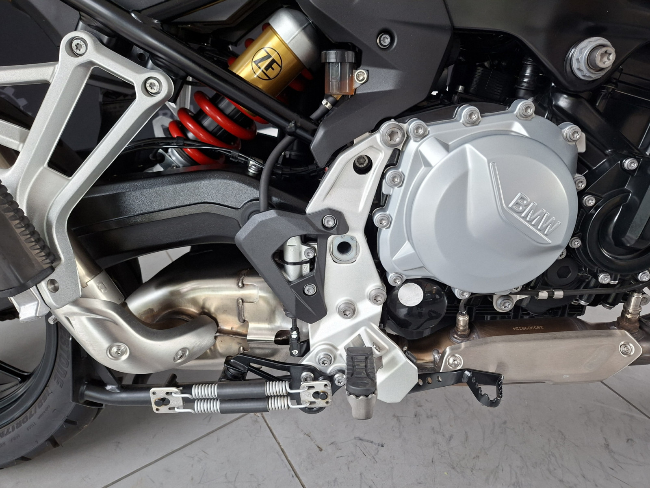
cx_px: 325
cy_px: 244
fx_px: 432
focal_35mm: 23
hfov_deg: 73.9
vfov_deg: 58.9
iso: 200
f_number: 1.8
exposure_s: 1/100
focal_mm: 5.54
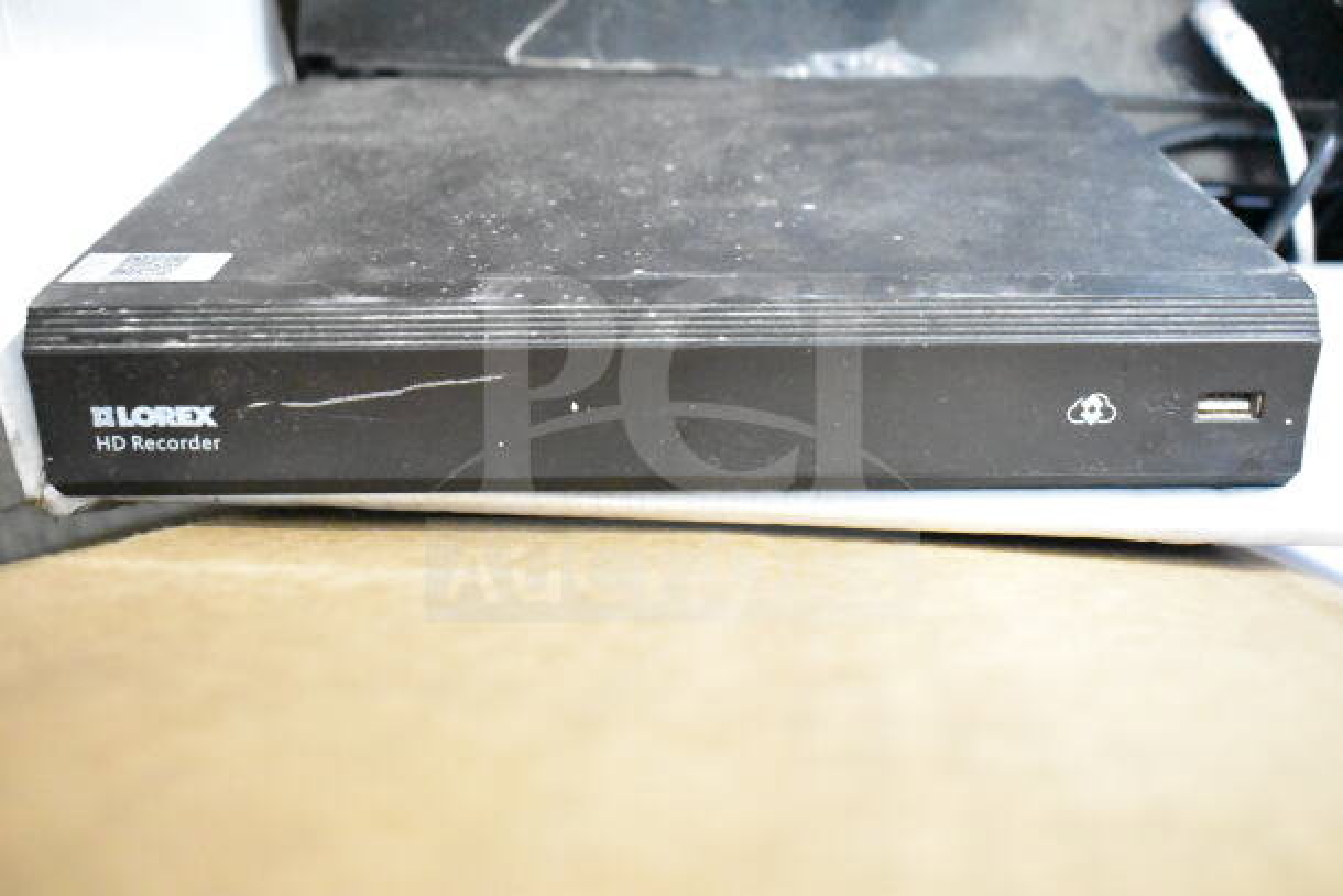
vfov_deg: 31.9
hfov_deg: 46.4
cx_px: 672
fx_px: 1567
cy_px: 448
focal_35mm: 42
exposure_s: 1/50
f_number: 4.2
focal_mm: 28
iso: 20000
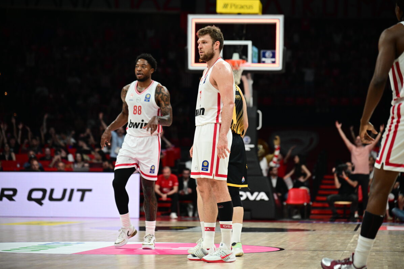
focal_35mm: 132
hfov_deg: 15.5
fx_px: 1481
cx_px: 203
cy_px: 134
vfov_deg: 10.4
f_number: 3.2
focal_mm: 131
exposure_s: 1/800
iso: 1600
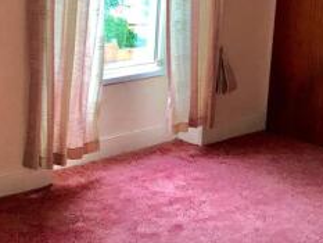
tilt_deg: -12.9
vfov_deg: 21.0
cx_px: 46
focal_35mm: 70
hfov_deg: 27.0
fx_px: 654
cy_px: 91
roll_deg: -1.3
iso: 25
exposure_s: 1/33
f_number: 1.8
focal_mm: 3.99
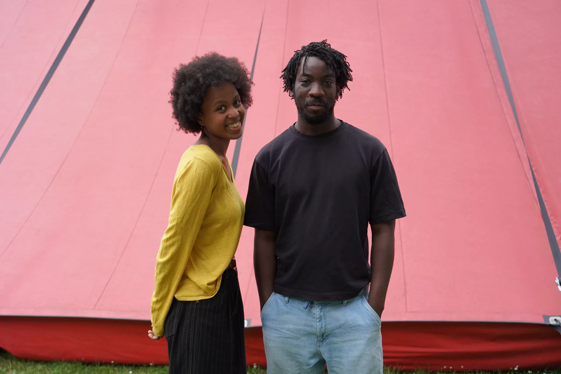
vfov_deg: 32.6
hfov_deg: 47.4
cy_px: 187
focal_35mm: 41
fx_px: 639
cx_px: 280
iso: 800
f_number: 4
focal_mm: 41
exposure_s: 1/160
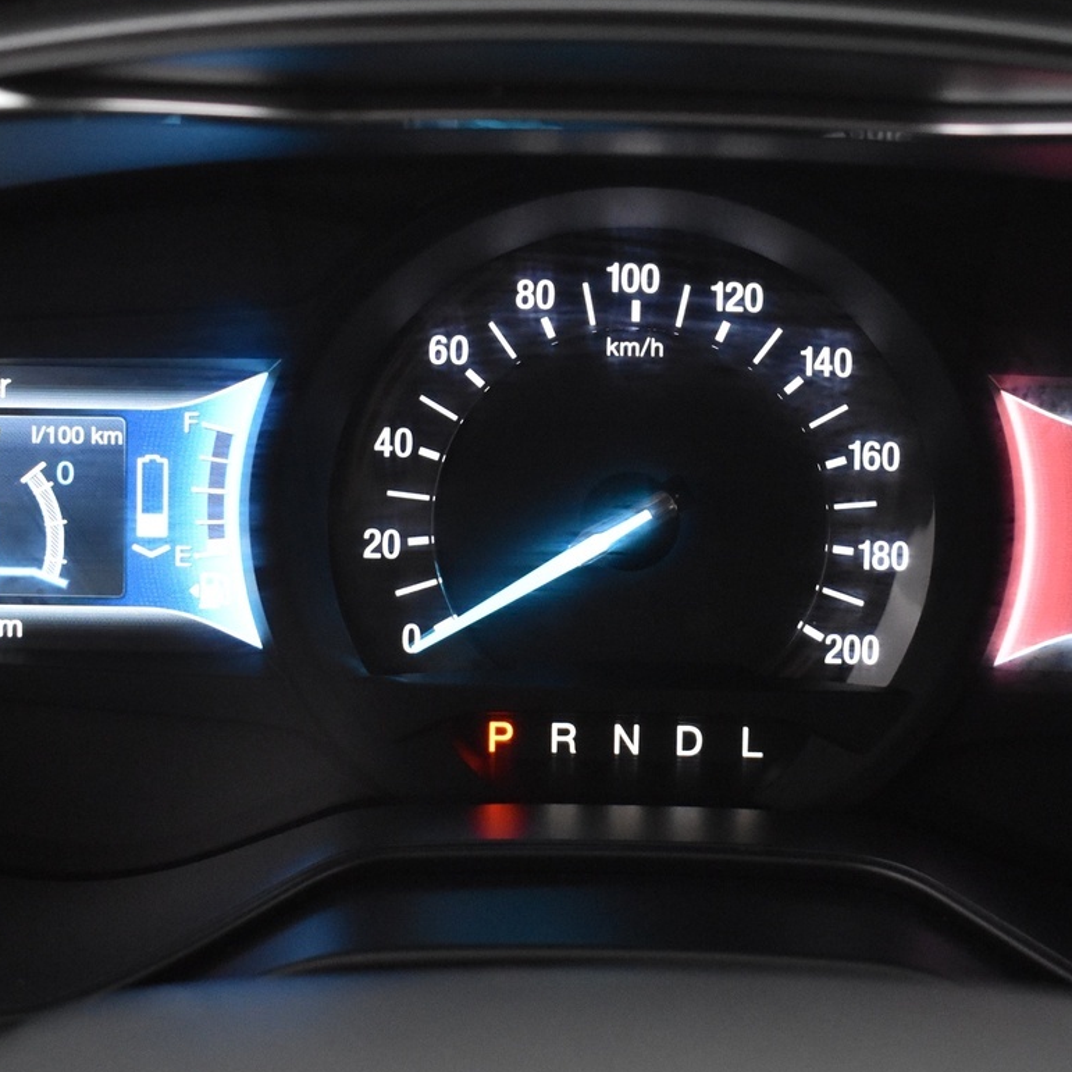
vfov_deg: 23.0
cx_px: 622
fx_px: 2628
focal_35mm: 75
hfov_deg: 23.0
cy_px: 463
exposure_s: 1/30
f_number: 4.2
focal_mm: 28
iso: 3200
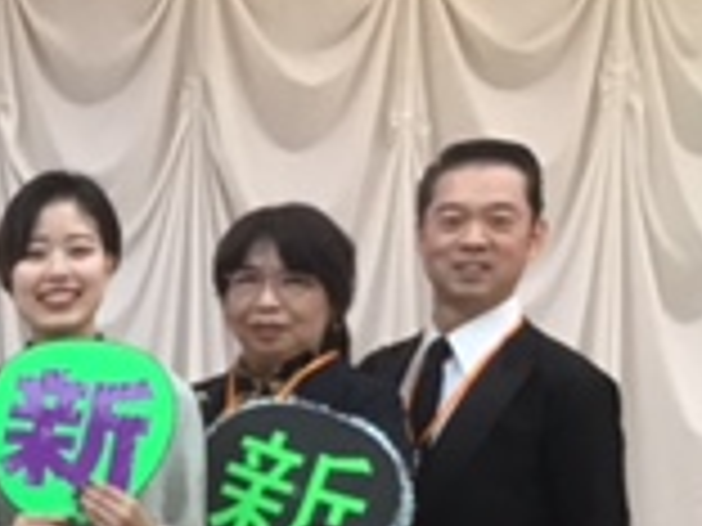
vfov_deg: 11.5
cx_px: -441
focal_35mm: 127
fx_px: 2576
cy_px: 616
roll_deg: +0.6
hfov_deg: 14.2
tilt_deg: -4.4
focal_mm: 3.3
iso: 80
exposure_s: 1/33
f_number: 2.4
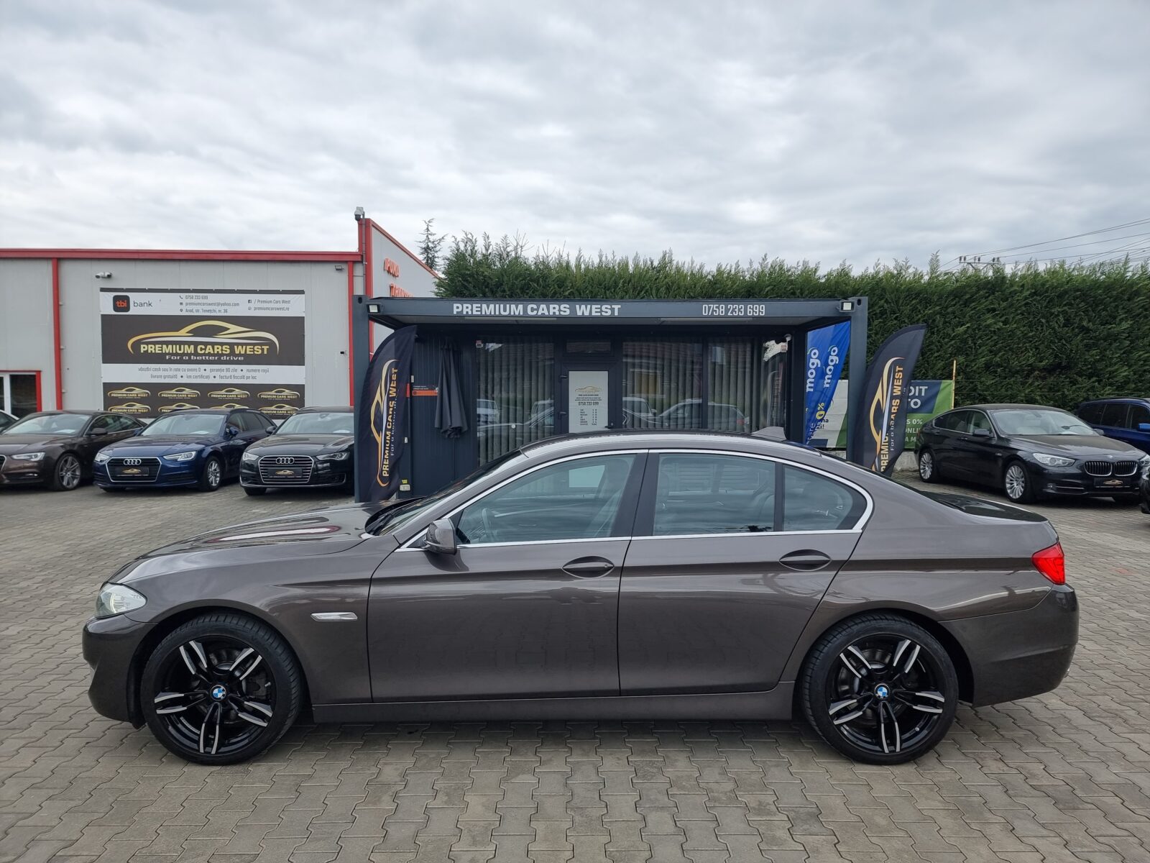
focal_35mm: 24
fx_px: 797
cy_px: 432
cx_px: 575
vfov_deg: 56.8
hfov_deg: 71.6
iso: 50
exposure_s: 1/281
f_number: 1.8
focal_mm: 6.7
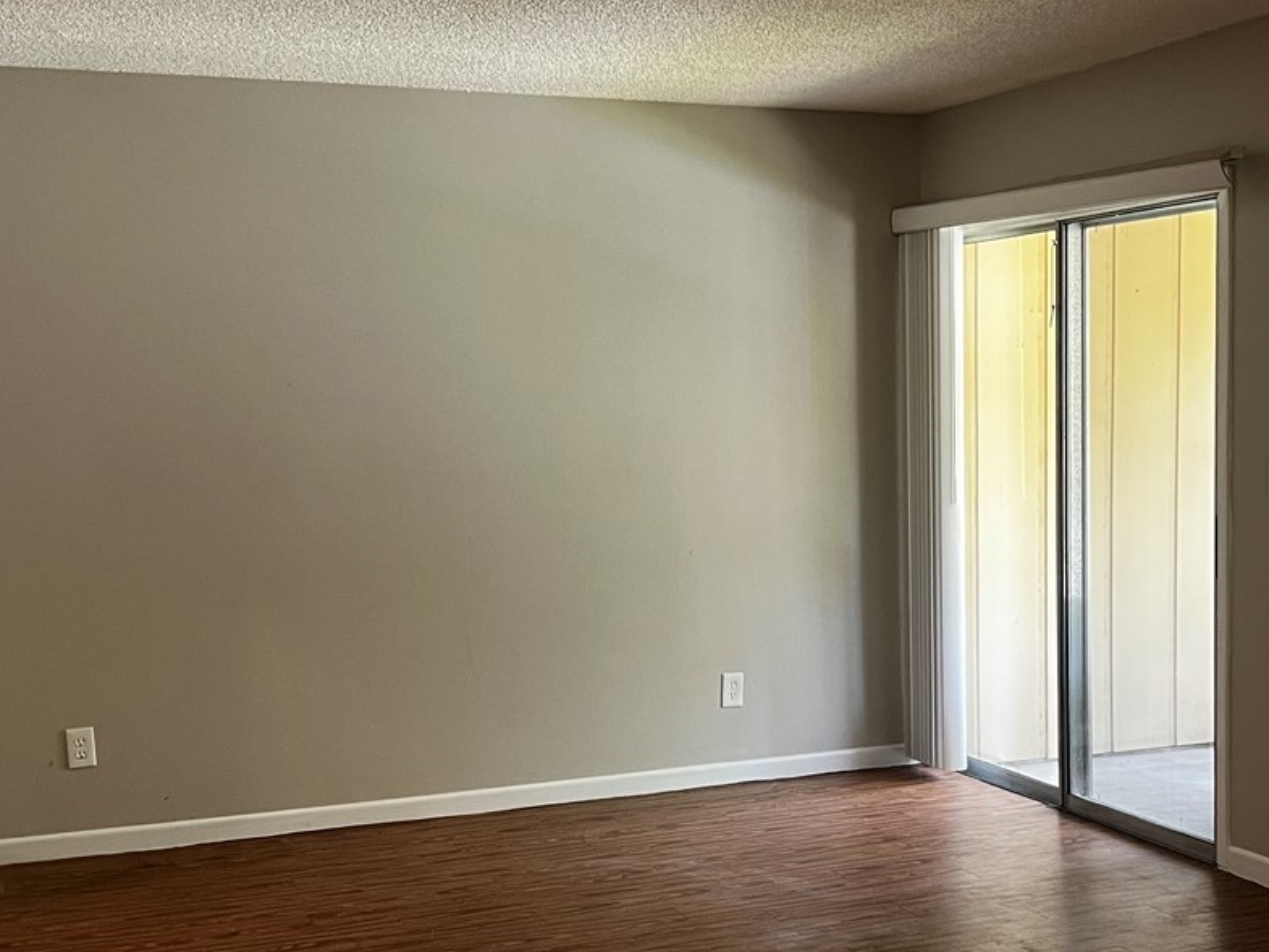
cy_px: 582
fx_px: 1943
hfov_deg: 35.7
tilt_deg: -6.6
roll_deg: +0.7
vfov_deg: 27.5
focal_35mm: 53
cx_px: 878
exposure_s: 1/60
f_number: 1.5
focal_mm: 5.7
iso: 160
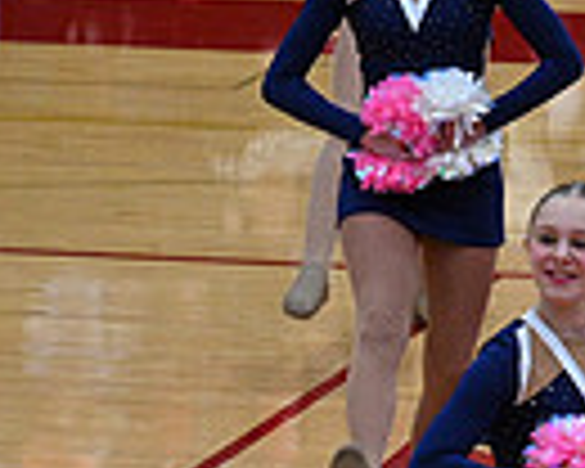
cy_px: 457
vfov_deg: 3.0
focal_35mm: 524
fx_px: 9072
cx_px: 1256
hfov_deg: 3.7
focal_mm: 125
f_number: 4
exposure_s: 1/400
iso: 4000
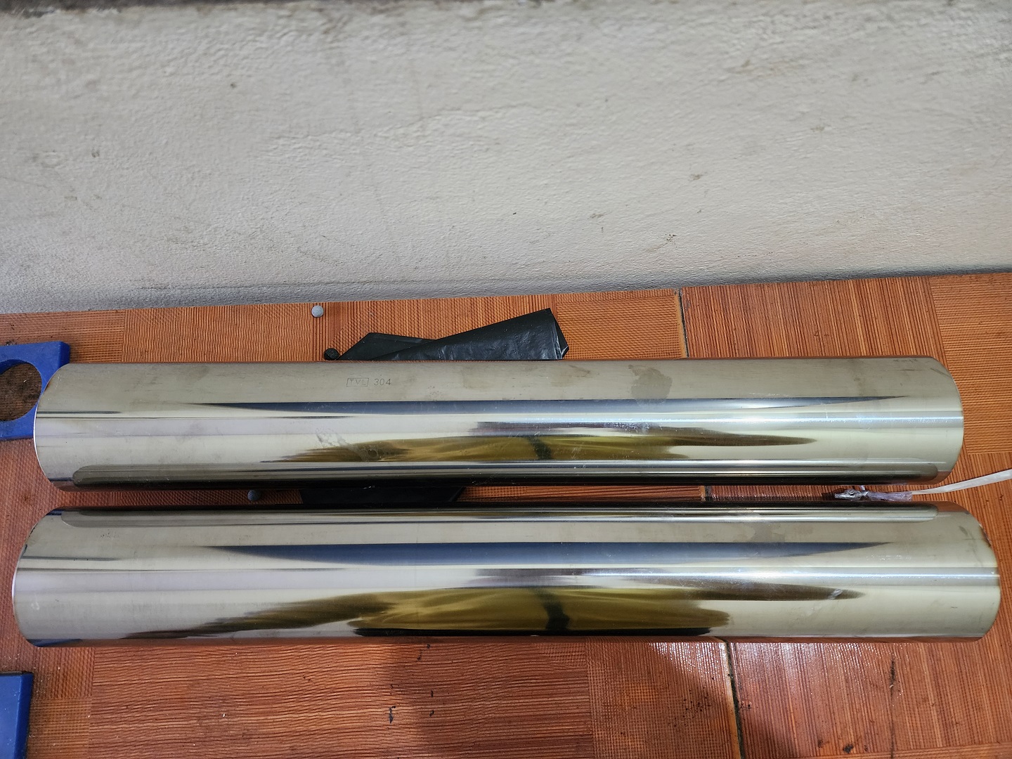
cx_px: 506
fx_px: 672
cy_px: 380
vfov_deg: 58.9
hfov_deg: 73.9
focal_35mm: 23
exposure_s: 1/30
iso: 500
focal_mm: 6.4
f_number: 1.8
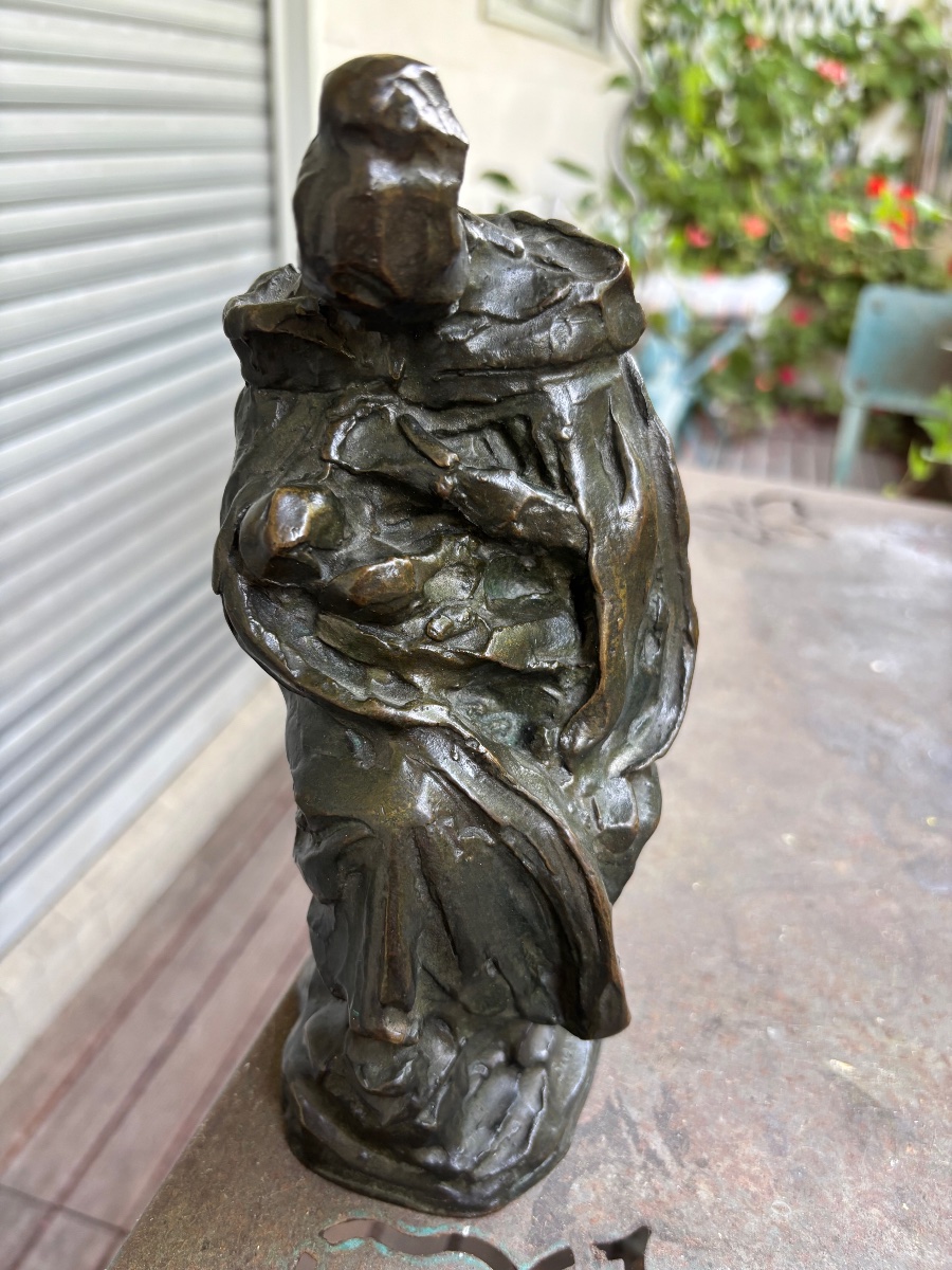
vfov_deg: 67.3
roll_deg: -3.4
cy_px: 635
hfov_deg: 53.1
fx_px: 953
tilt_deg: -27.5
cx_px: 476
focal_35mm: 26
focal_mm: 5.96
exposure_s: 1/84
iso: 125
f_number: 1.6
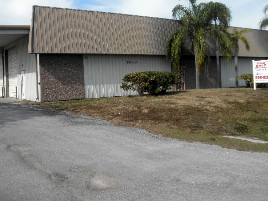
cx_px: 94
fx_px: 294
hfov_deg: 48.3
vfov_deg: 37.4
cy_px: 71
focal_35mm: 38
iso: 64
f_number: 8.5
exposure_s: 1/100
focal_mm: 5
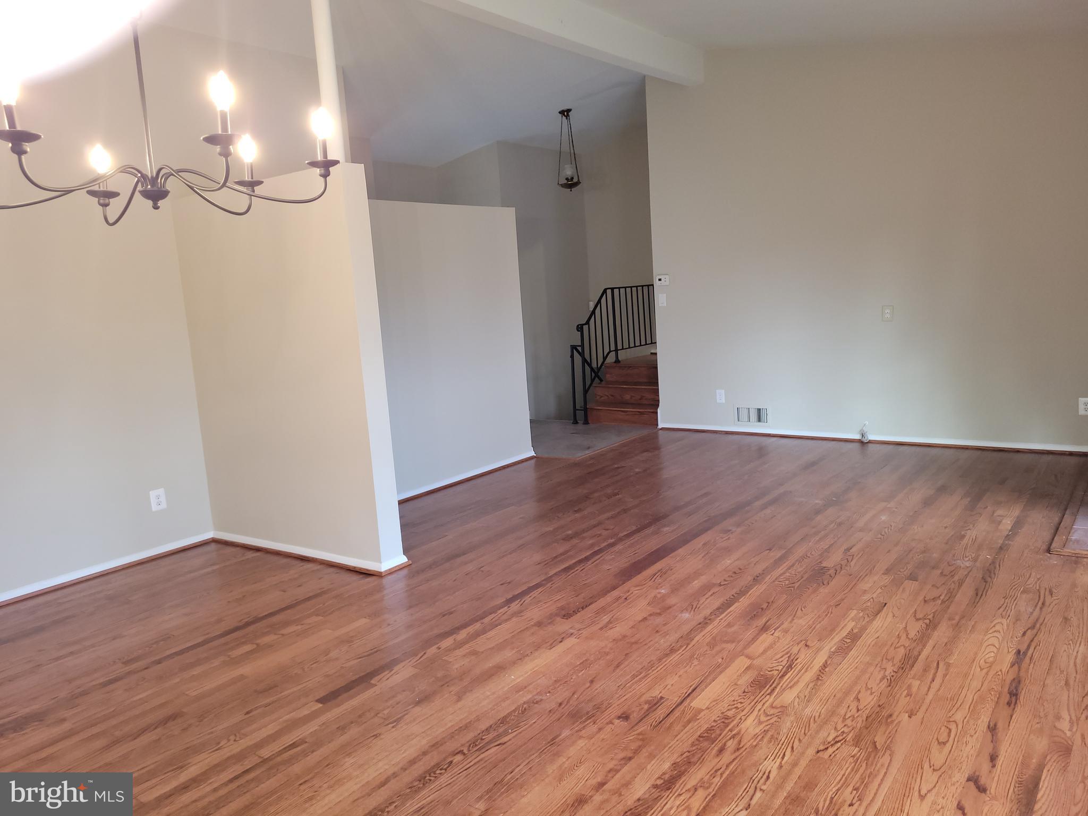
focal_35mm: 26
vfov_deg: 53.1
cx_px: 544
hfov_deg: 67.3
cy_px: 408
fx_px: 817
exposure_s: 1/30
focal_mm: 5.4
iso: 100
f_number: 1.8
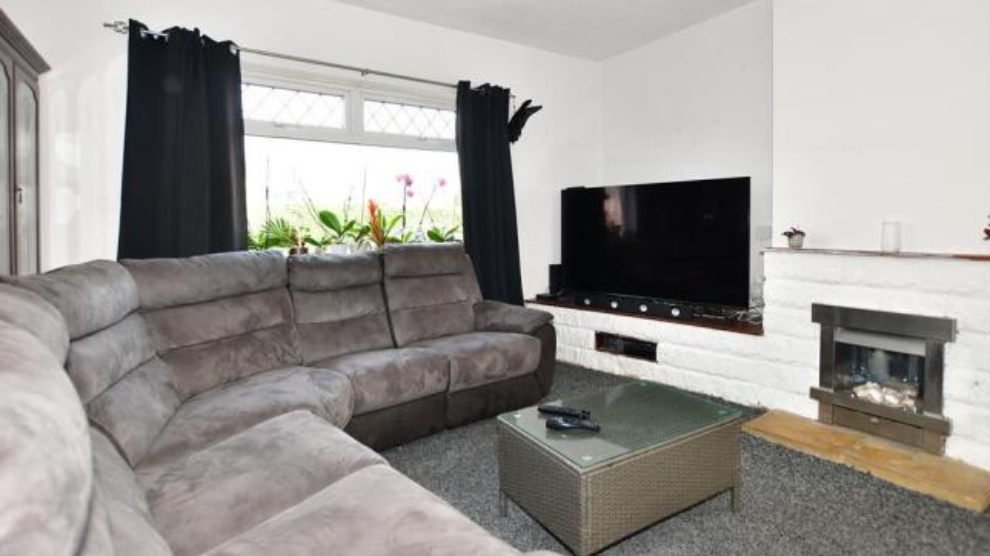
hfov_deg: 99.4
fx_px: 420
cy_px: 236
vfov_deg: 66.7
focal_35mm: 16
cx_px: 493
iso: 160
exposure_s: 1/60
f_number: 3.5
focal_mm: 10
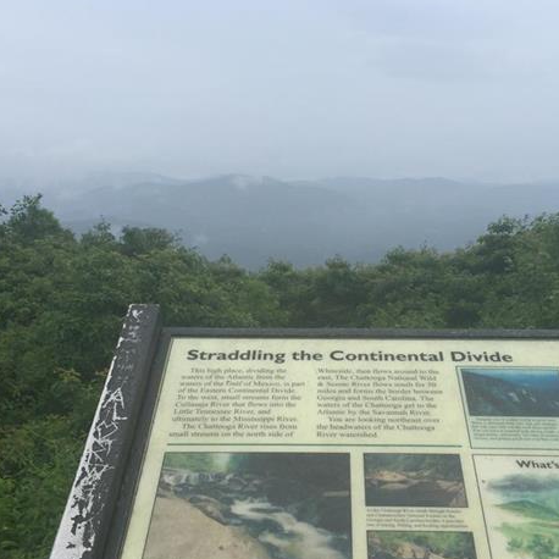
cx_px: 316
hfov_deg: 40.0
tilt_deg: -10.8
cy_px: 314
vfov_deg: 40.0
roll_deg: -1.7
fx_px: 767
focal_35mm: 42
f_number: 2.2
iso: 32
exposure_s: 1/920
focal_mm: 4.15
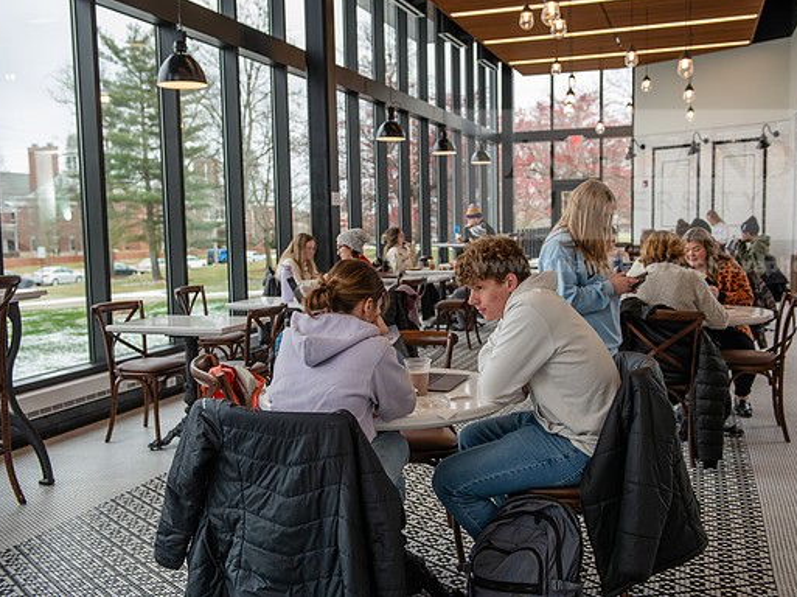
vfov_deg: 38.6
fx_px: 851
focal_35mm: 37
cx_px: 401
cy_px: 298
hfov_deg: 50.2
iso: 400
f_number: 3.5
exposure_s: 1/250
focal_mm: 34
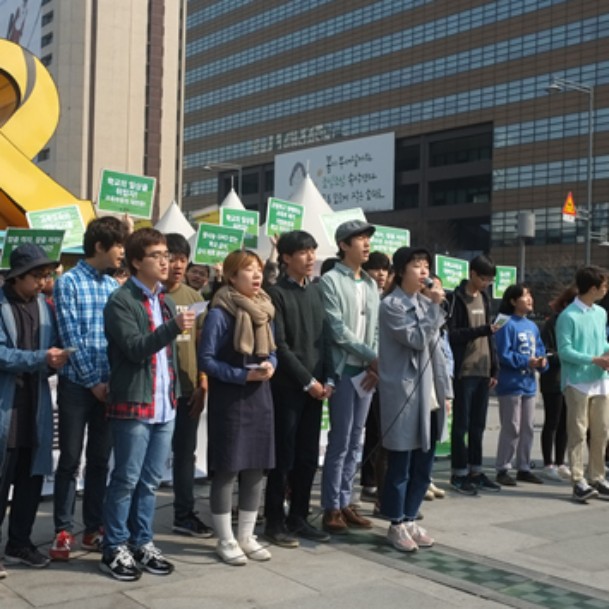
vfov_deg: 38.3
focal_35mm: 44
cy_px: 318
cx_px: 259
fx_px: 876
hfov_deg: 38.3
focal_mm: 18
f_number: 4
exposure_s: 1/1300
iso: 250
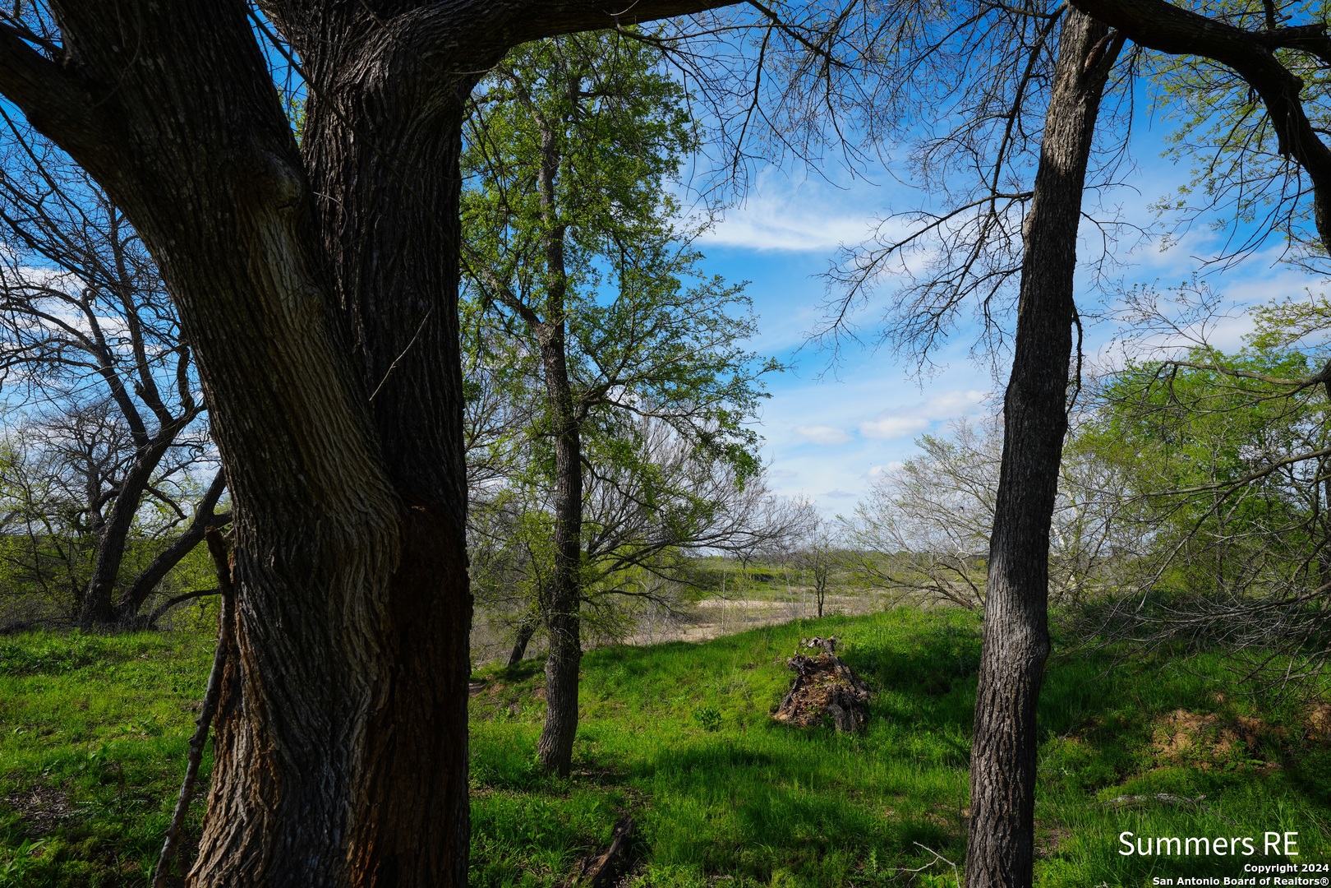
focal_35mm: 19
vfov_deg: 64.6
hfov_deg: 86.9
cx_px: 666
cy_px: 444
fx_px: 702
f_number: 9
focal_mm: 19
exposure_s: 1/125
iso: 100
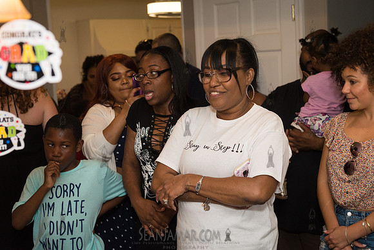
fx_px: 571
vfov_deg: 24.6
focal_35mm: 55
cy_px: 125
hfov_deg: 36.2
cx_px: 187
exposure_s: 1/800
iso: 1600
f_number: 4
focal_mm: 55
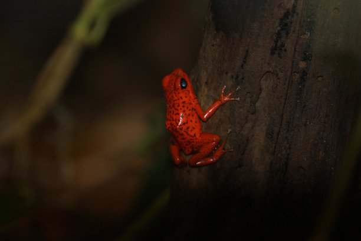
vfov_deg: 2.3
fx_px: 6016
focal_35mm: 600
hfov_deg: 3.4
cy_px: 120
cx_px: 180
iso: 640
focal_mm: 400
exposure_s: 1/60
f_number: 5.6
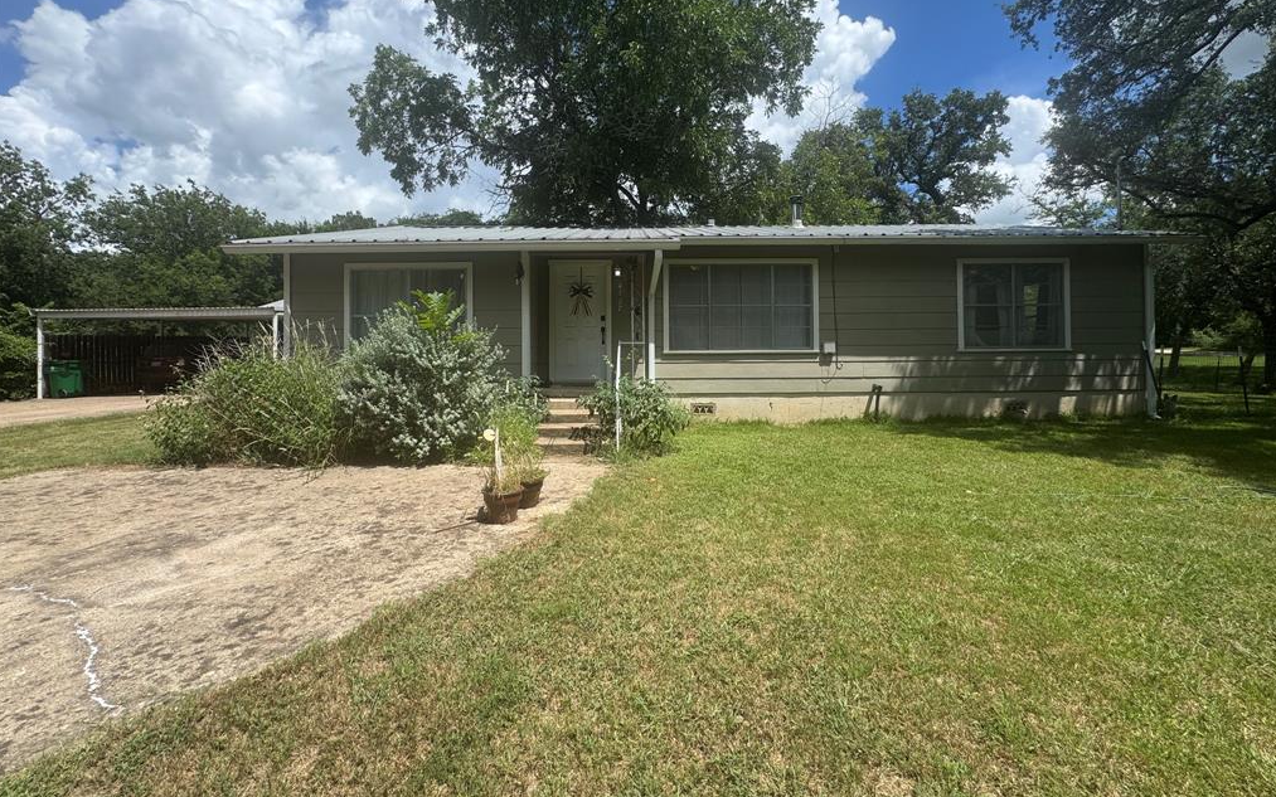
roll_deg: +0.0
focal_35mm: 15
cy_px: 356
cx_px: 639
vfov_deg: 74.6
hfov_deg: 101.5
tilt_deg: +0.4
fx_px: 522
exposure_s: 1/1536
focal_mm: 2.22
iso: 50
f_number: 2.2
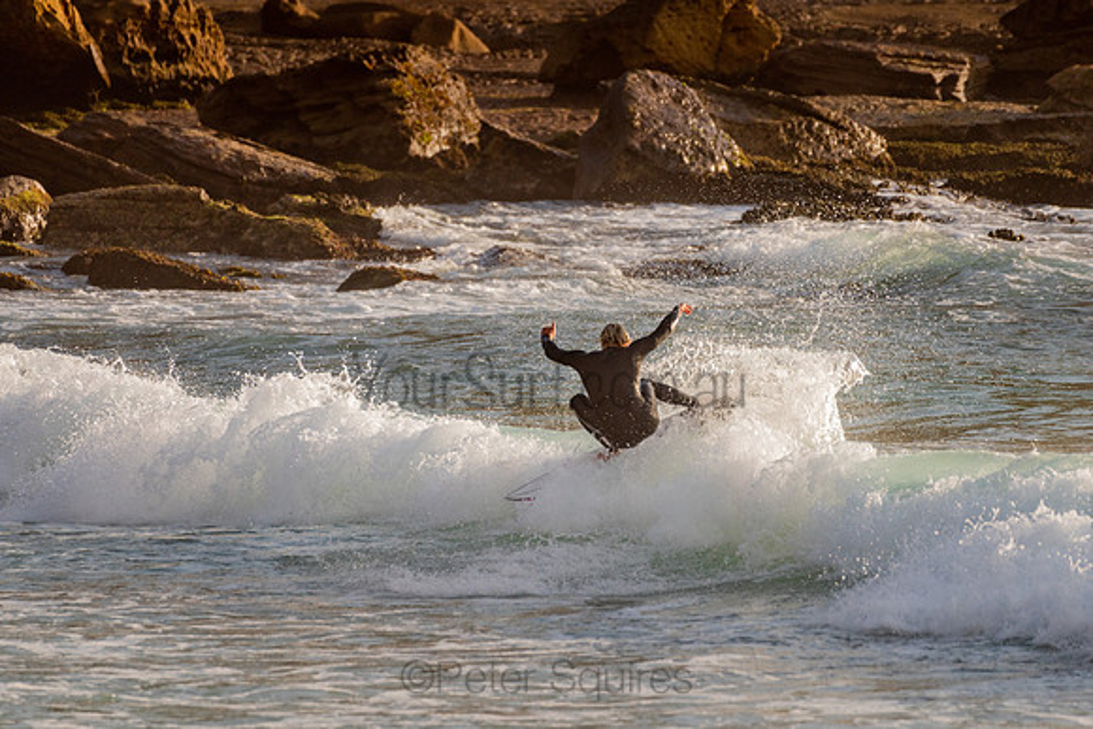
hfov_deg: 3.4
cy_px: 354
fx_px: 18612
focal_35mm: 613
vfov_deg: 2.2
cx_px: 533
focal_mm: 500
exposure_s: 1/2000
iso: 220
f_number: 5.6
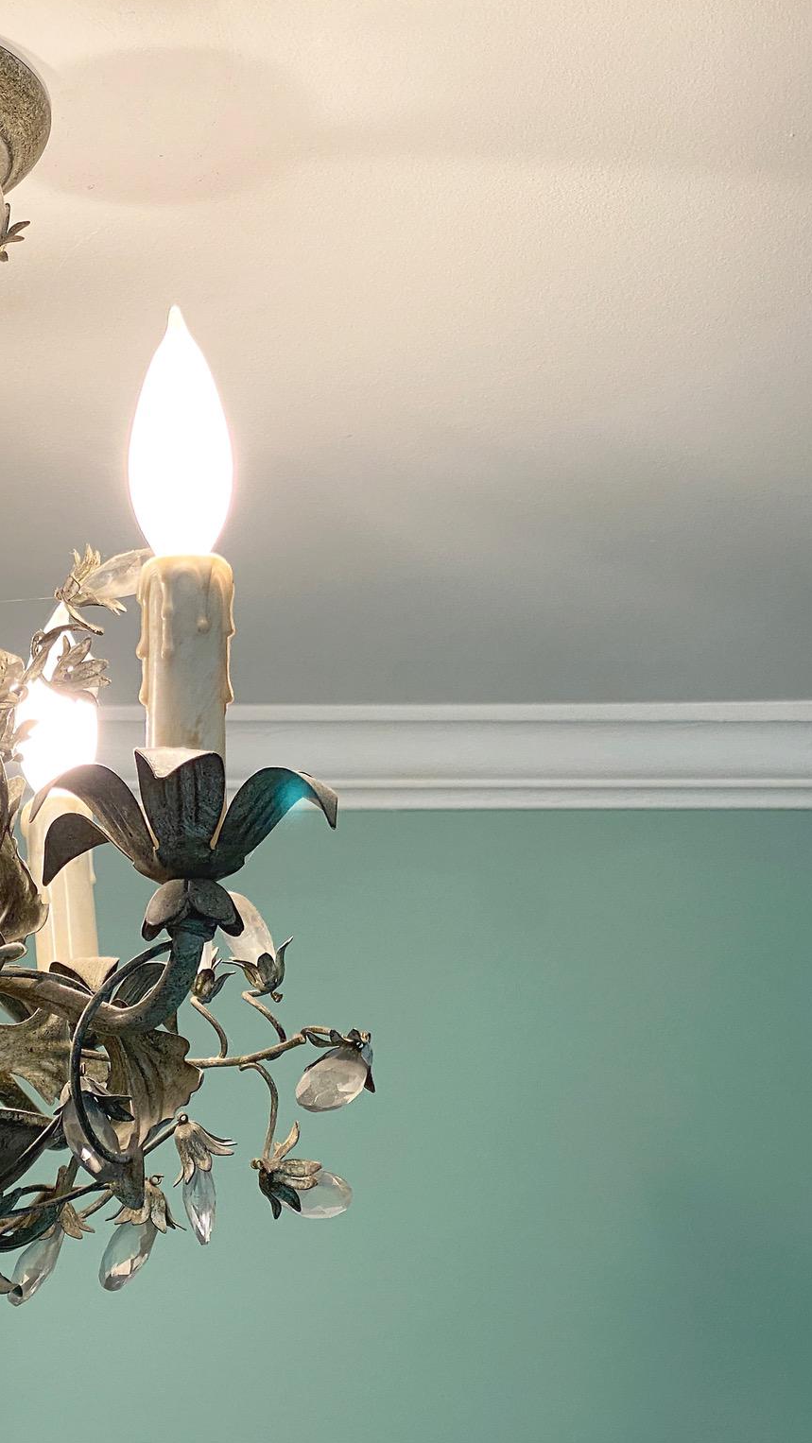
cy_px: 719
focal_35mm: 76
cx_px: -137
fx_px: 2909
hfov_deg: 15.4
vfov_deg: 27.9
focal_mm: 6
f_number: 2
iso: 80
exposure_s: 1/60
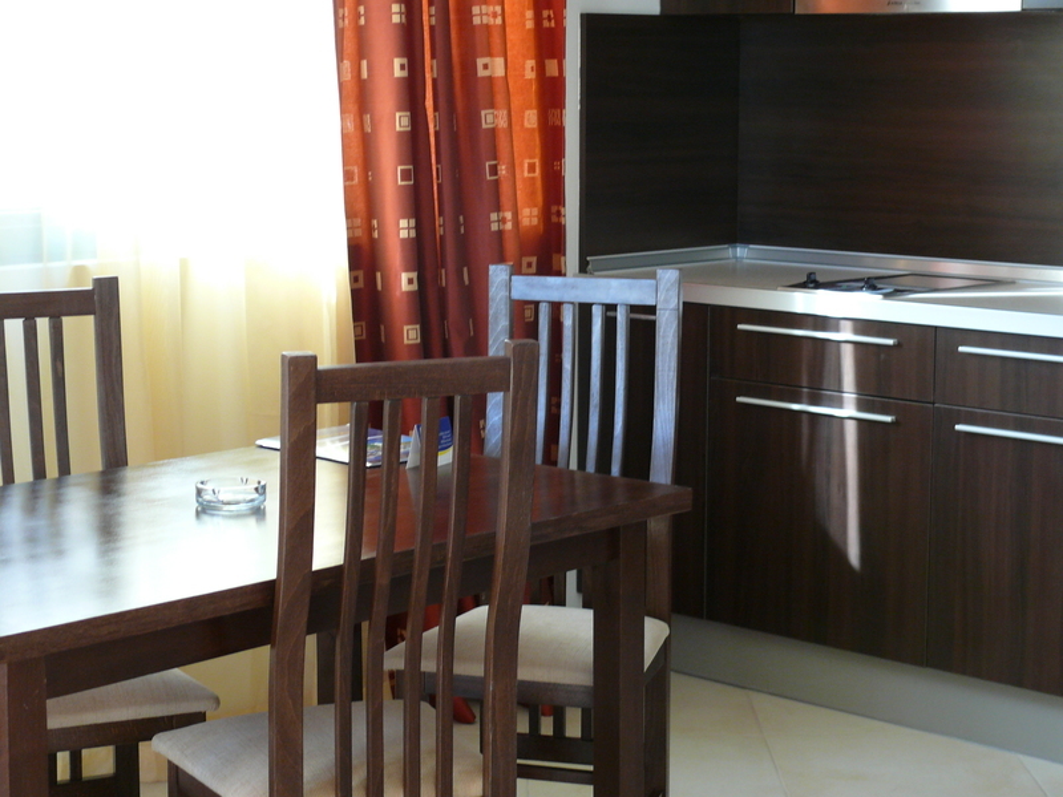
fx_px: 2334
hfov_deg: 25.7
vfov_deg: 19.4
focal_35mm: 76
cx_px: 532
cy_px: 398
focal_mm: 14.6
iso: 160
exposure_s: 1/30
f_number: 3.2
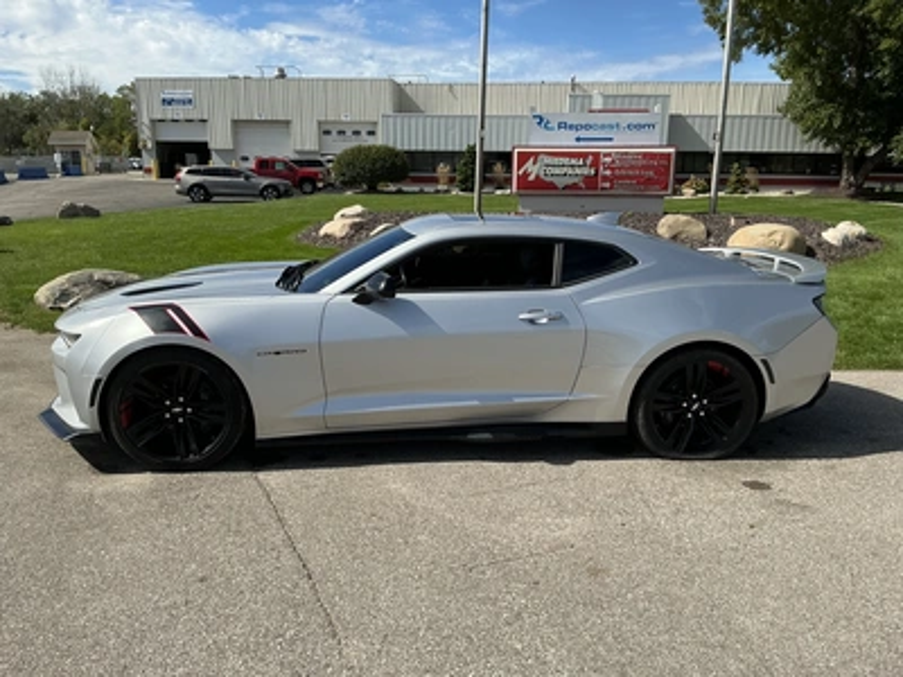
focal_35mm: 28
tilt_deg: -12.7
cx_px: 452
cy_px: 338
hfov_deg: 63.4
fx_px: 730
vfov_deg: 49.7
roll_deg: -1.0
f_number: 1.8
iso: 25
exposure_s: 1/2320
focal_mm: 3
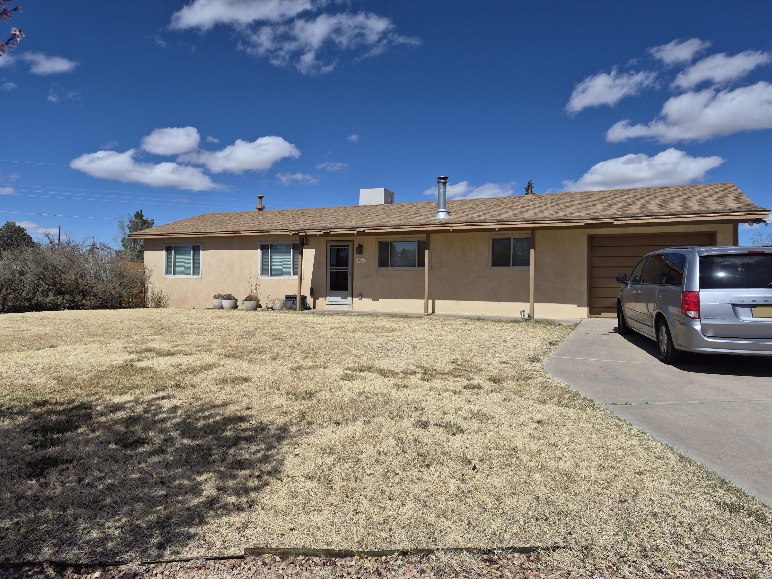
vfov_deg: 58.9
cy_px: 290
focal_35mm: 23
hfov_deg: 73.9
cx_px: 386
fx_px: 513
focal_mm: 5.4
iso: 50
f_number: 1.8
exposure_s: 1/7696
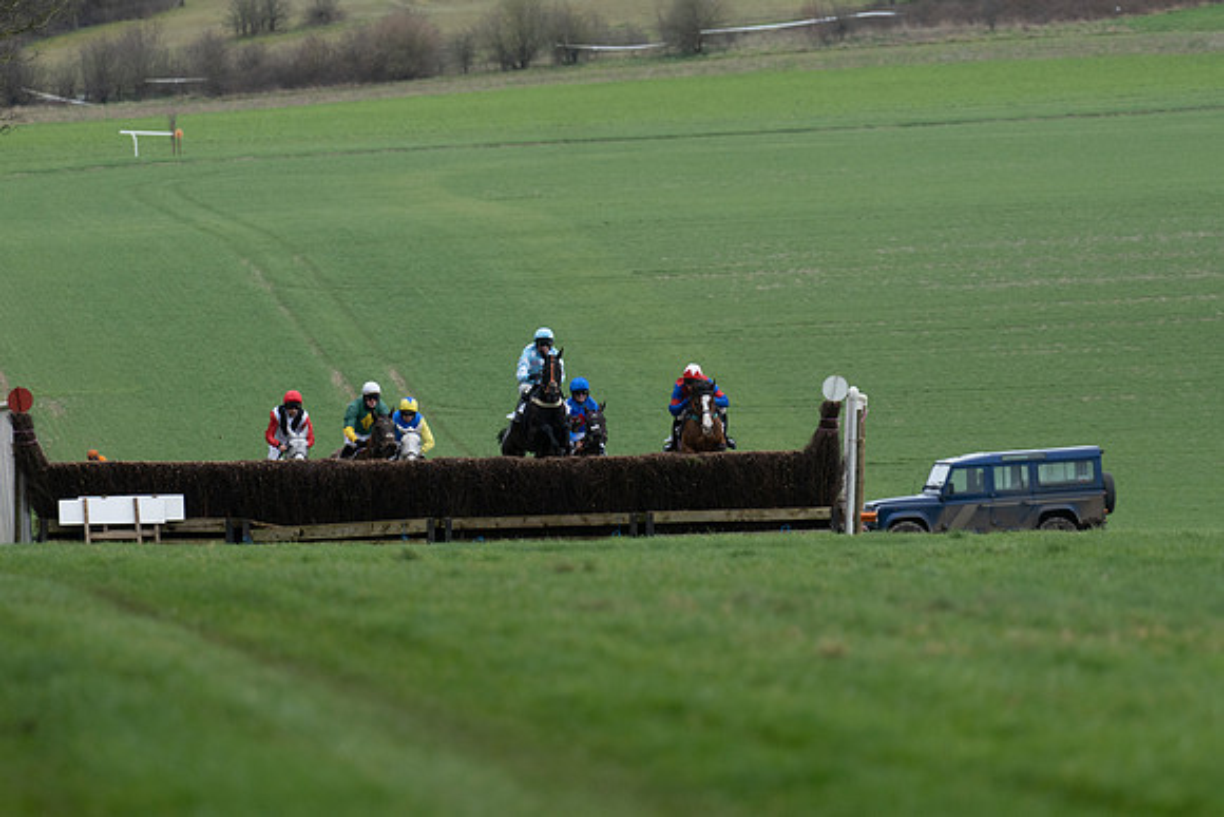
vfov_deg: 3.5
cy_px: 408
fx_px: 13364
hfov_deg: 5.2
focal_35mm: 393
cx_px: 612
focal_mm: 262
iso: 500
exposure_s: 1/1000
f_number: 4
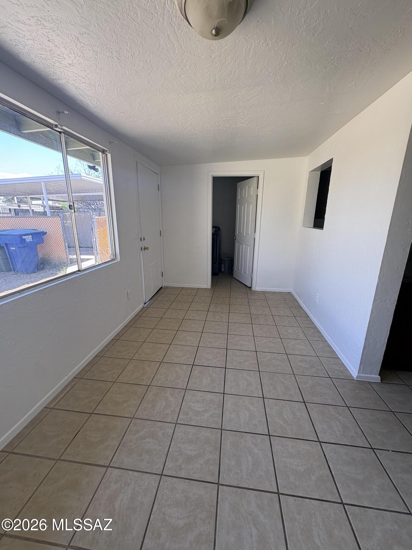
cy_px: 275
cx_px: 206
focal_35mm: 14
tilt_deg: -12.5
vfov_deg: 102.1
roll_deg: -2.4
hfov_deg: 85.7
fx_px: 222
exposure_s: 1/99
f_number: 2.2
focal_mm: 2.22
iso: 64
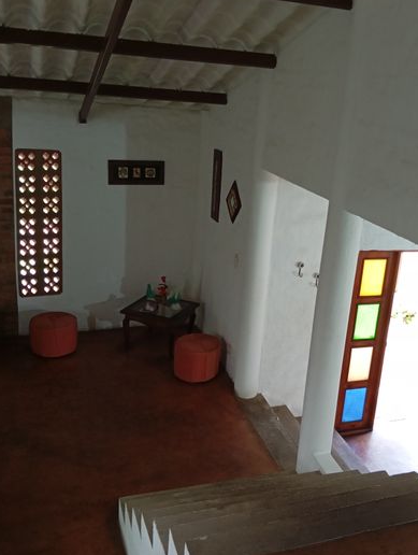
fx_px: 578
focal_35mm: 36
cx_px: 262
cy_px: 245
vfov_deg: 51.2
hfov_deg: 39.5
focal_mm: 4.22
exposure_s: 1/30
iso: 1281
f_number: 1.8
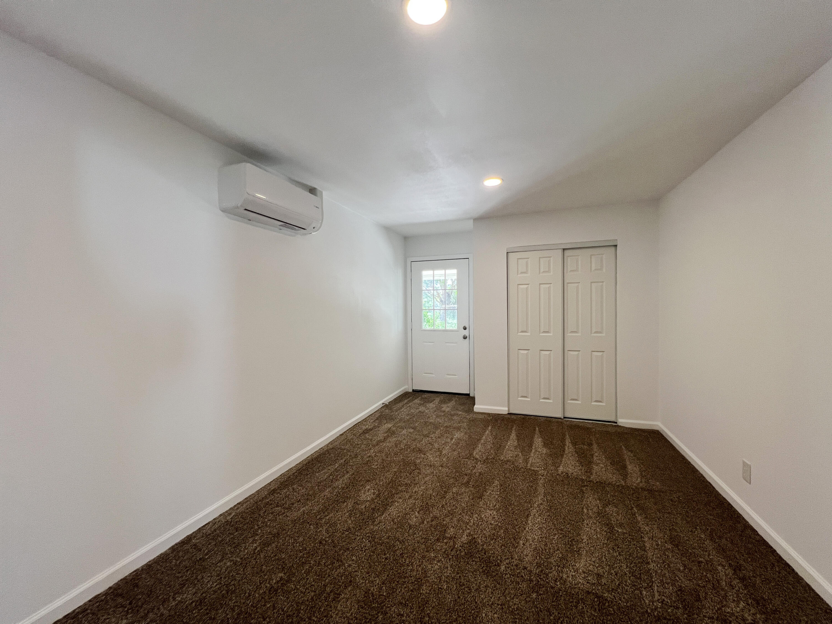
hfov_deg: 106.2
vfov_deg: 89.9
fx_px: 312
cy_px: 312
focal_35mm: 13
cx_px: 416
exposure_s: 1/120
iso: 200
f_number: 1.8
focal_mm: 1.57
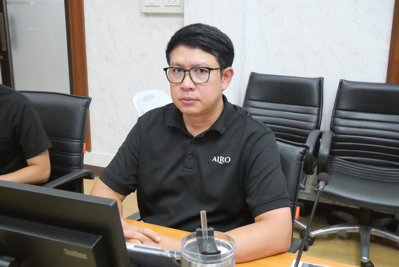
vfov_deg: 32.7
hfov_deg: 47.4
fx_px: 455
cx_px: 200
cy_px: 134
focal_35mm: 41
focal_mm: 20
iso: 6400
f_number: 5.6
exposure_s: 1/80
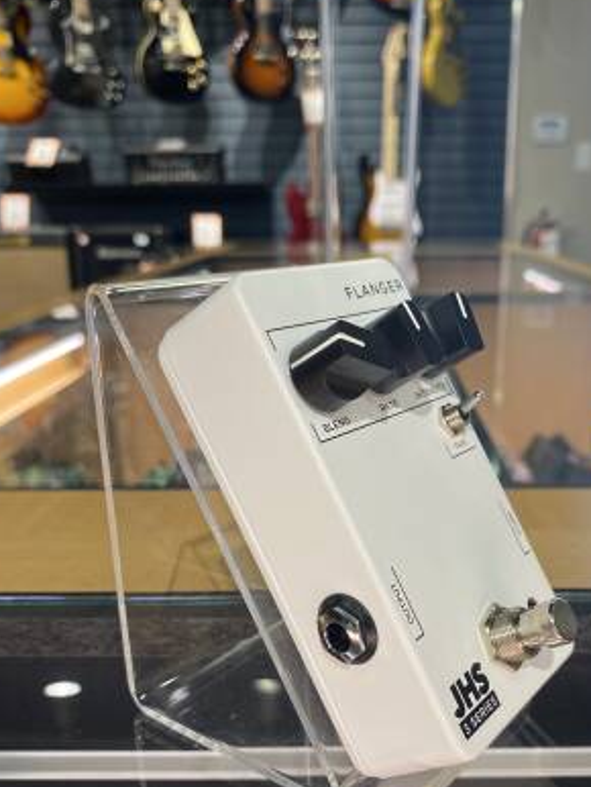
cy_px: 500
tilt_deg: -19.1
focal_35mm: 35
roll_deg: -0.2
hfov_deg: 40.5
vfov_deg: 52.0
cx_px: 365
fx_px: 796
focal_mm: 4.25
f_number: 1.8
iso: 100
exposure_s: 1/120
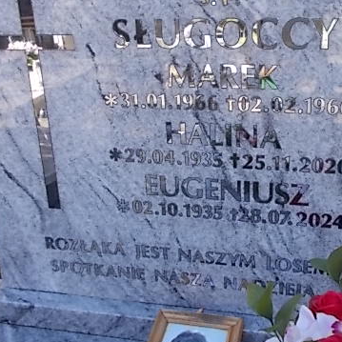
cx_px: 235
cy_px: 143
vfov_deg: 40.8
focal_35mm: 41
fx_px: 458
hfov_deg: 40.3
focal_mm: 4.6
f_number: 3.2
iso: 80
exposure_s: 1/100
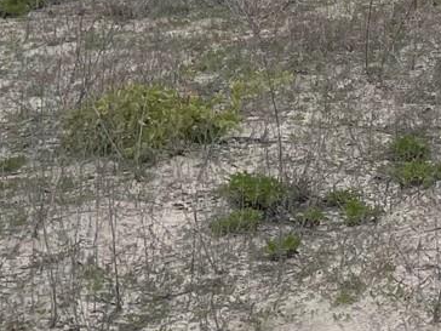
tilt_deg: -1.8
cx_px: 812
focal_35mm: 110
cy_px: -211
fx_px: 1401
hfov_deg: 15.3
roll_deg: -0.2
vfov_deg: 12.6
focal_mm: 5.1
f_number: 1.6
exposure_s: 1/2545
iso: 32
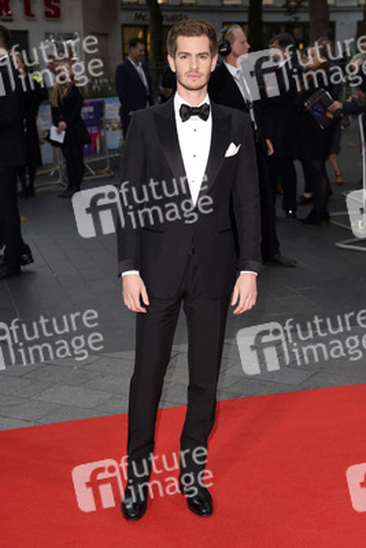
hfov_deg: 21.9
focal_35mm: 62
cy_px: 274
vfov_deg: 32.4
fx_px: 945
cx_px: 183
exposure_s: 1/250
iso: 640
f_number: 5.6
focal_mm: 62
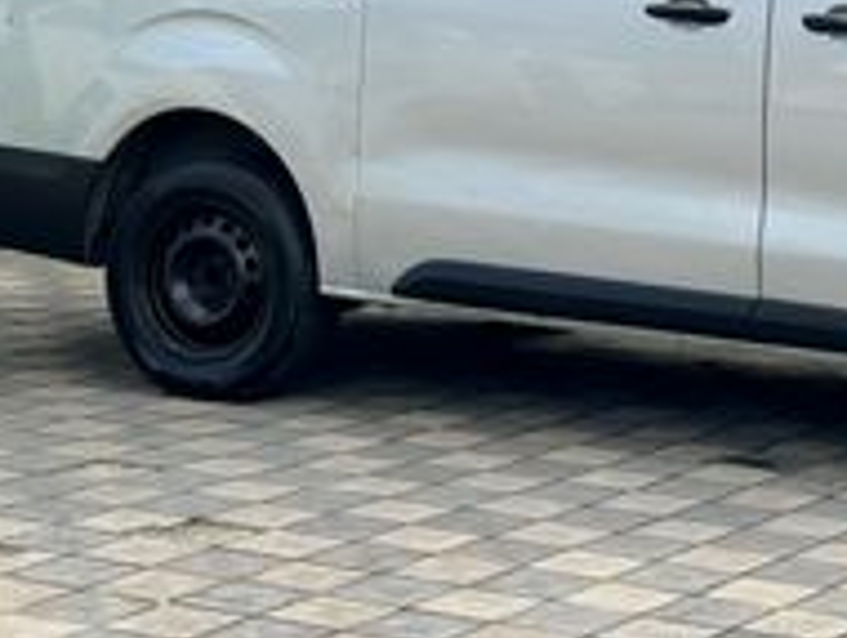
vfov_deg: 12.3
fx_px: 2915
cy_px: 18
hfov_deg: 16.1
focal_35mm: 119
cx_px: 883
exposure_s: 1/952
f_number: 1.78
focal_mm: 6.76
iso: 64
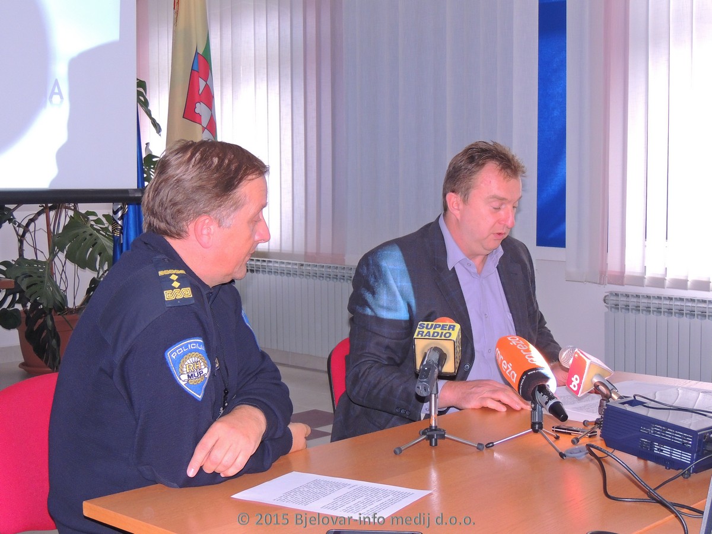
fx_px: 1131
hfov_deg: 34.9
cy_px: 267
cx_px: 356
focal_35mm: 55
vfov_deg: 26.6
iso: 400
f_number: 3.7
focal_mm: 9.8
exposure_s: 1/50
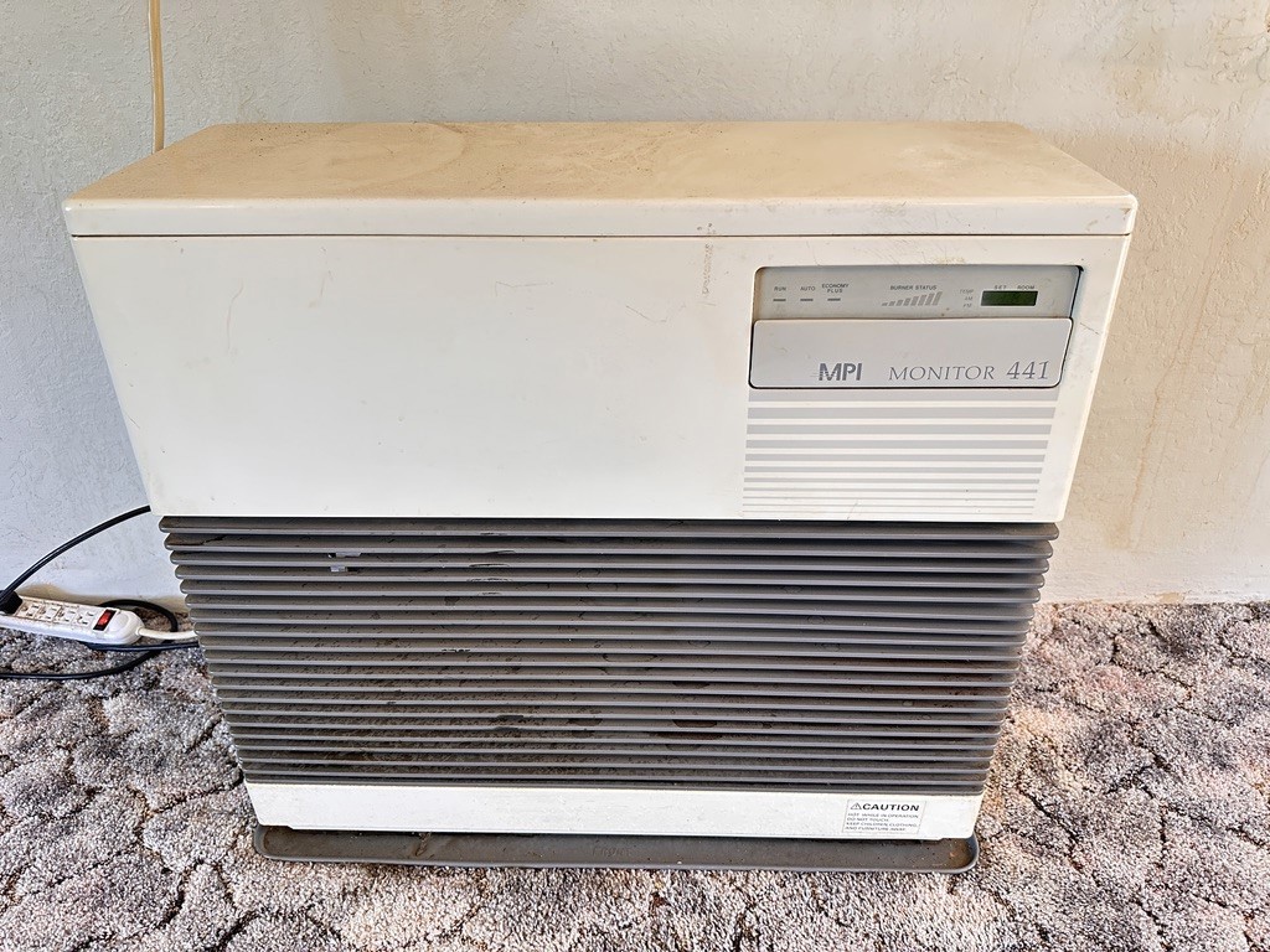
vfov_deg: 56.8
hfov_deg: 71.6
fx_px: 881
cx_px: 635
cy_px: 476
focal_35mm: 24
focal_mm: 6.86
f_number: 1.78
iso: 250
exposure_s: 1/60
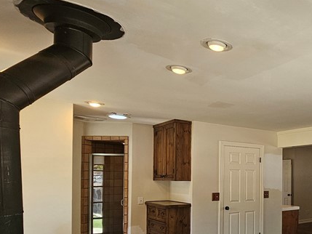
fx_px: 279
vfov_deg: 43.7
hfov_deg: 46.5
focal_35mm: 31
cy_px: 180
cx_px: 327
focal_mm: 2.2
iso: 64
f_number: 2.2
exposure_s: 1/60
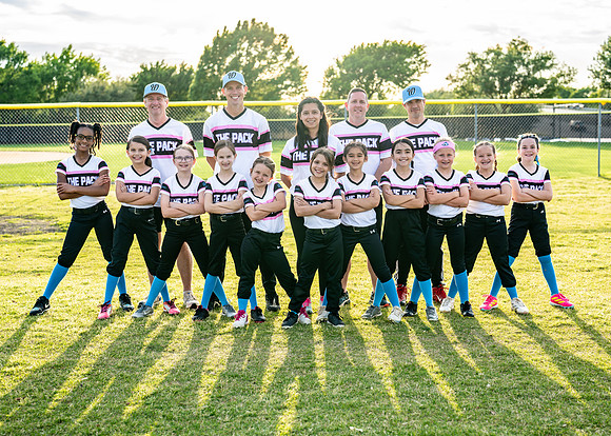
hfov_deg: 33.8
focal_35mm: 58
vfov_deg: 24.4
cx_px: 309
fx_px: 1007
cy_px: 233
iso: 100
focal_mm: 50
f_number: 2.8
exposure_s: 1/500
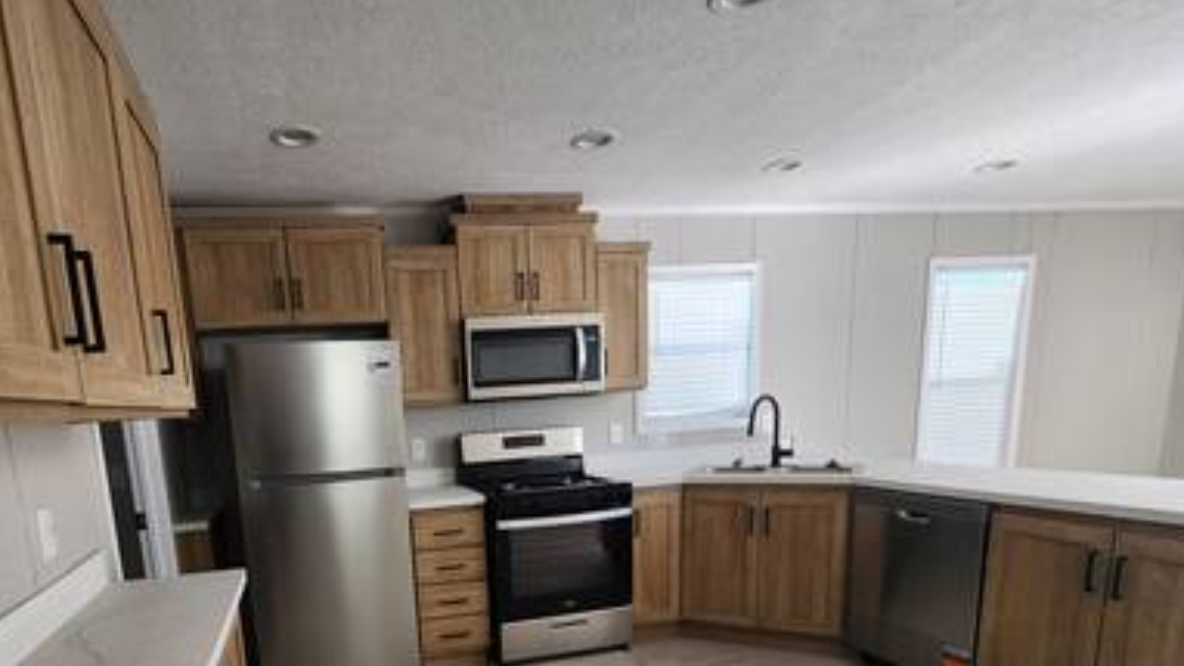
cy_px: 542
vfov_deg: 54.0
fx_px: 597
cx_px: 434
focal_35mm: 19
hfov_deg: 87.5
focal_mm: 2.2
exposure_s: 1/120
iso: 80
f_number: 2.2
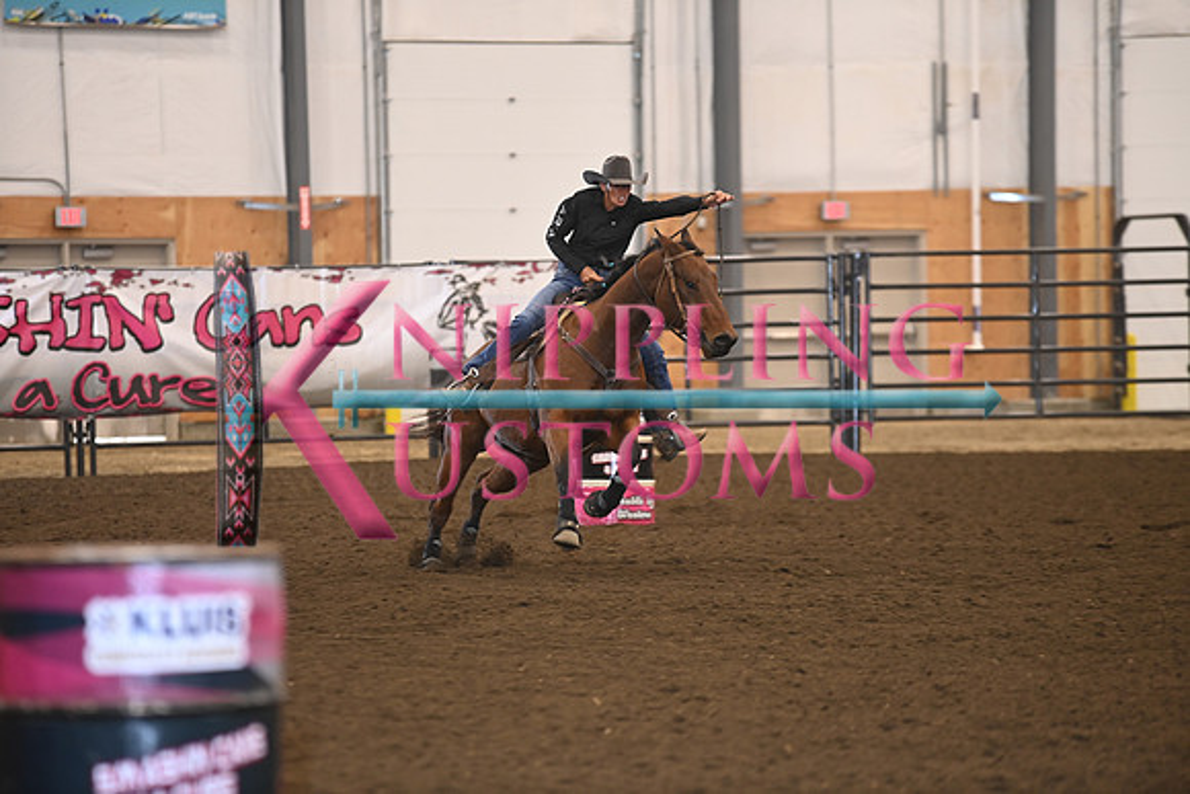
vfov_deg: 6.9
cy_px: 397
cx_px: 595
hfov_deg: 10.3
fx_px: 6612
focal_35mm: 200
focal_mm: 200
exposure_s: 1/250
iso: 1600
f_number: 3.2
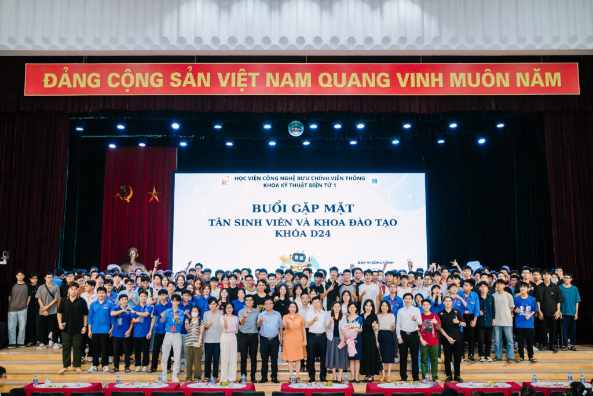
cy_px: 198
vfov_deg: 36.9
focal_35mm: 36
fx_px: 593
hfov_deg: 53.1
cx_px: 296
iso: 2000
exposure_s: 1/125
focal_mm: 36
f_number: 4.5
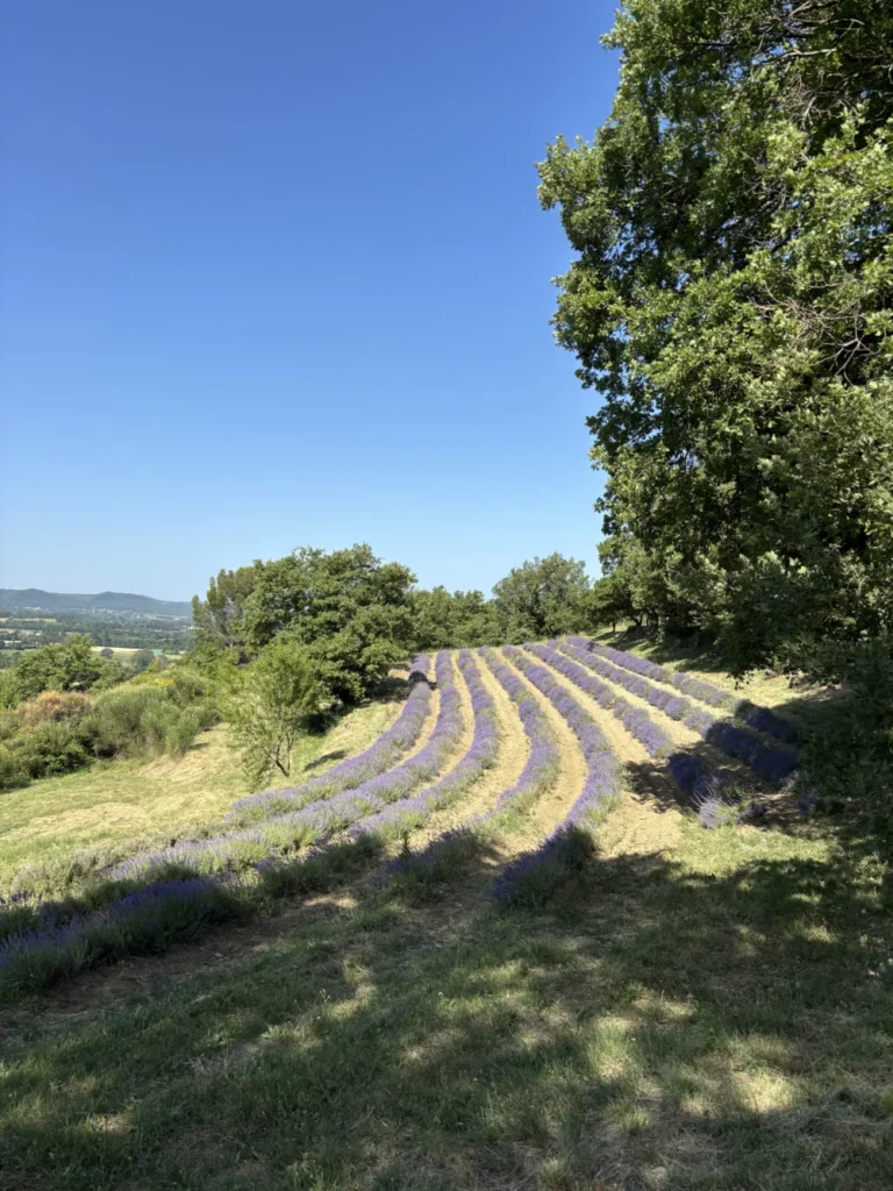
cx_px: 446
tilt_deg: +2.2
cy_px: 596
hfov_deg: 53.1
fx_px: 894
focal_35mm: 26
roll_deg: -2.5
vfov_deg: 67.3
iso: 50
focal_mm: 5.96
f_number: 1.6
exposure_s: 1/2710
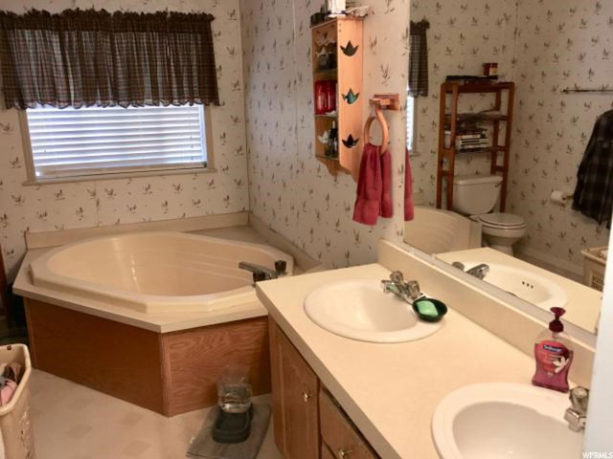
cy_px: 230
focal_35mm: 29
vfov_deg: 48.2
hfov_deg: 61.7
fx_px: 514
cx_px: 306
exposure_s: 1/30
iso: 32
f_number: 2.2
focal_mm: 4.15
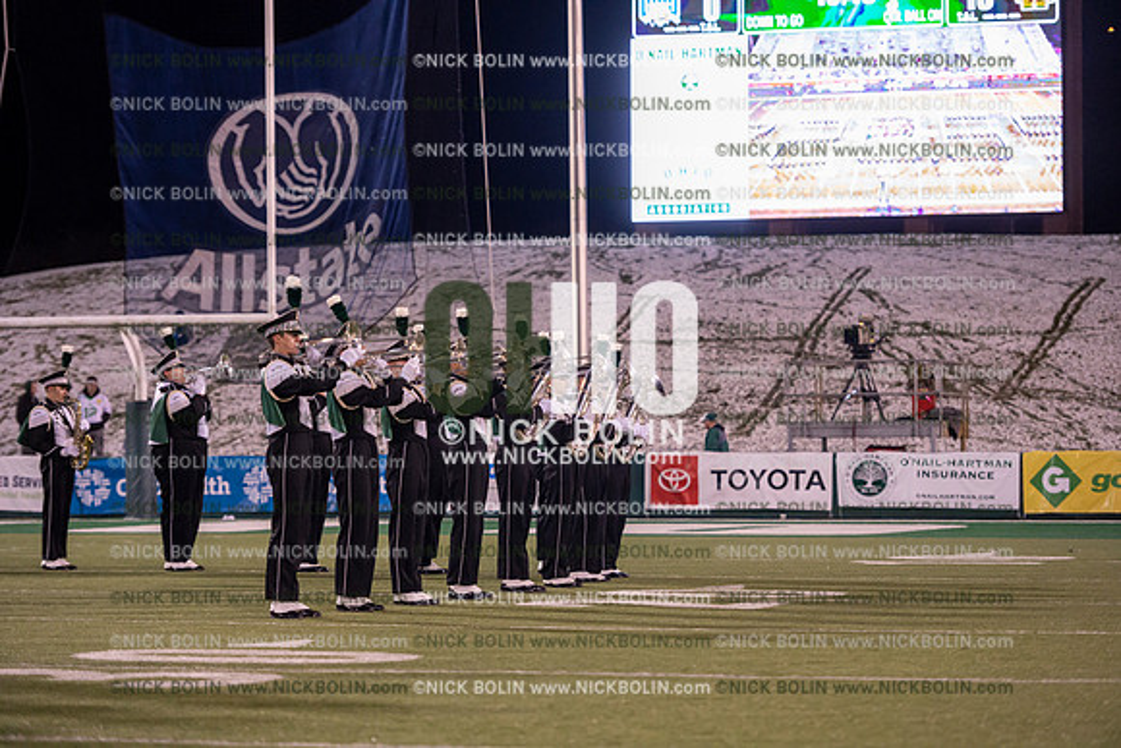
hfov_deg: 16.4
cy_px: 374
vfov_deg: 11.0
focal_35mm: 125
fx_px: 3893
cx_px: 560
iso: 2500
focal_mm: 125
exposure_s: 1/1250
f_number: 2.8
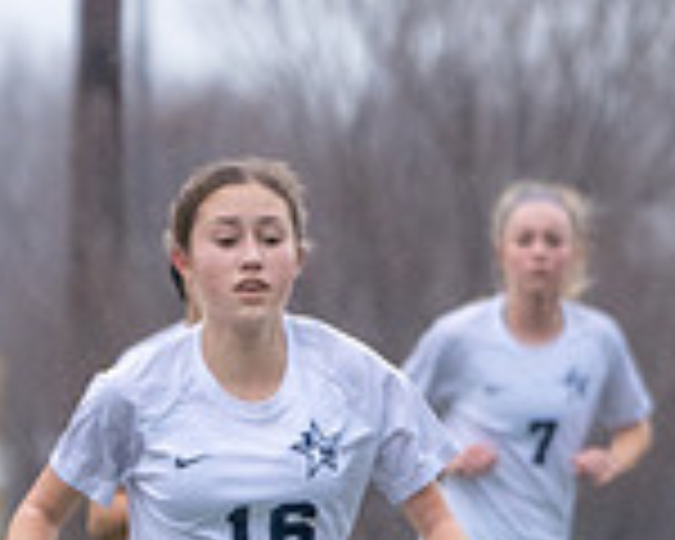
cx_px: 1610
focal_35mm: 1200
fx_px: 23973
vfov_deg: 1.3
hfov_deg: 1.6
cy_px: 711
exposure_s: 1/1250
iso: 1600
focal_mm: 229
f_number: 5.6
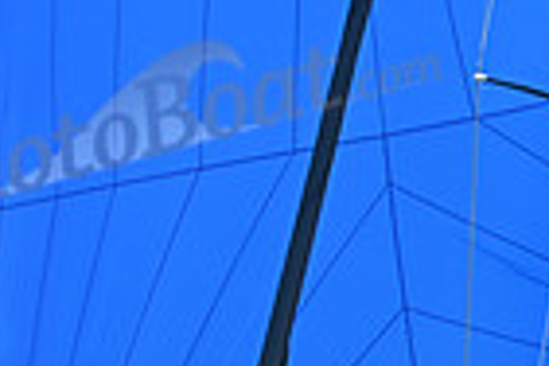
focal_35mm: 288
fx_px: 4392
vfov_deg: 4.7
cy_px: 629
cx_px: 646
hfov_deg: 7.1
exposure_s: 1/1000
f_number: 5
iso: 320
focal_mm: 70
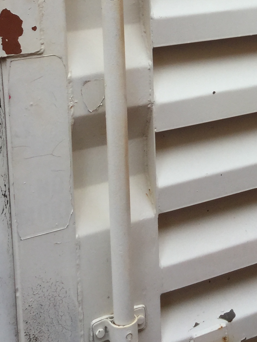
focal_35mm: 80
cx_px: 281
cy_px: -16
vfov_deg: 23.2
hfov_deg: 17.8
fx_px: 792
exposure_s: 1/317
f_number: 2.4
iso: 25
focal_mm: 3.3
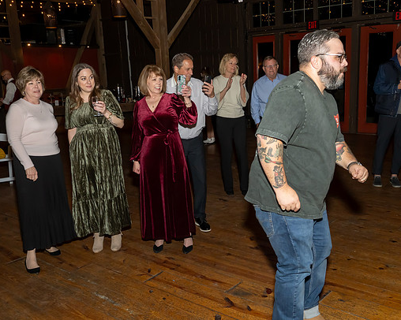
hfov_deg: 51.4
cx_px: 224
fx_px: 415
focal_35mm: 35
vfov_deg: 42.2
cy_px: 158
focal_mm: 19
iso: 640
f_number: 8
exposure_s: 1/250
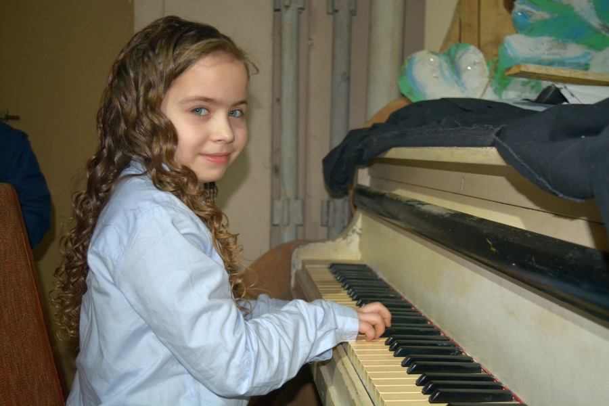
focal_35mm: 39
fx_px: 660
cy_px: 203
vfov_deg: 34.2
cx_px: 304
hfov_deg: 49.6
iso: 720
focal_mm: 26
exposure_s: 1/30
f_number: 4
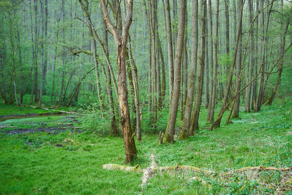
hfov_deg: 39.6
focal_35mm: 50
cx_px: 146
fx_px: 406
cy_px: 98
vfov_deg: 27.0
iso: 100
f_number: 2.8
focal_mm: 50
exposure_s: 1/25
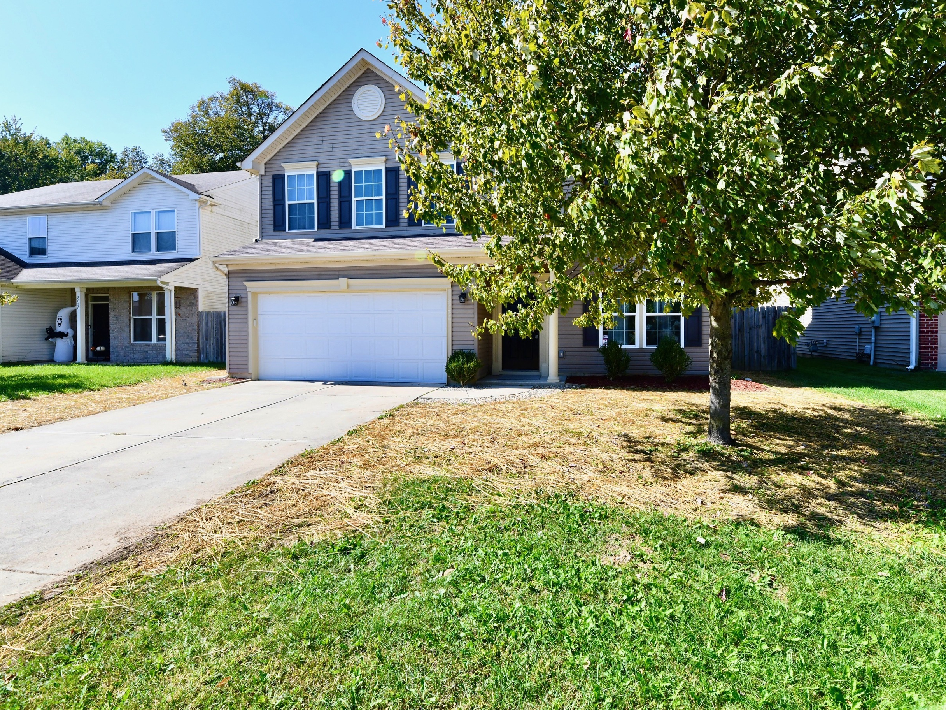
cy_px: 336
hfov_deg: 91.0
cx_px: 493
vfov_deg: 74.7
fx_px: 465
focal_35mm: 17
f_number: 11
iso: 640
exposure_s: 1/400
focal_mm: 14
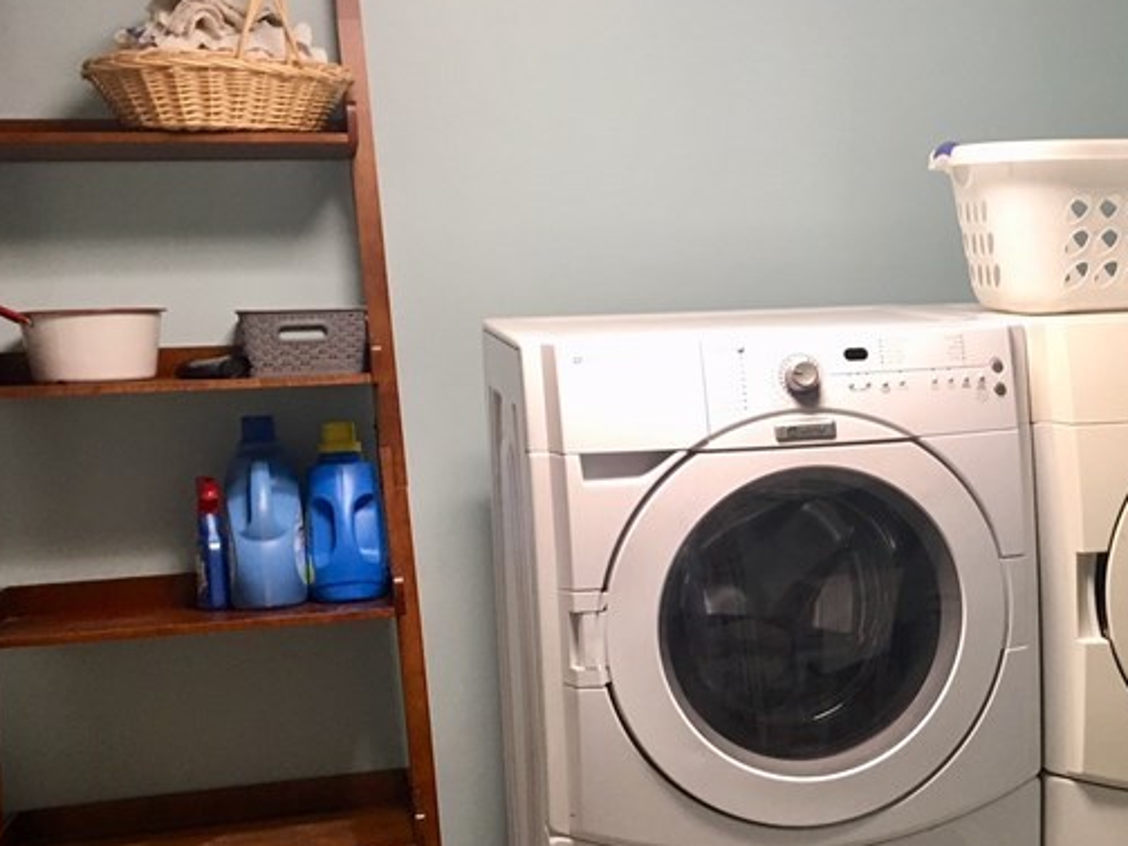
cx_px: 998
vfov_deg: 24.8
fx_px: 1922
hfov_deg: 31.3
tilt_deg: -6.5
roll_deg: +2.0
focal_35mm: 59
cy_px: 512
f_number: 2.2
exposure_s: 1/15
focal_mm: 4.15
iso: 40
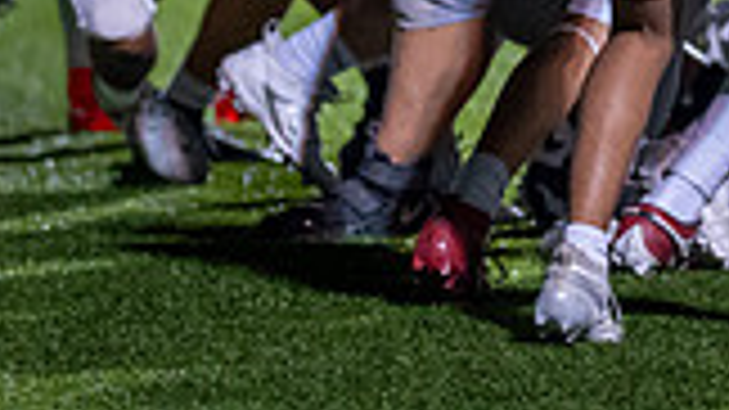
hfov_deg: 2.7
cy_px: -360
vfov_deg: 1.5
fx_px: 15575
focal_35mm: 806
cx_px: 856
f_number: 1.8
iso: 1600
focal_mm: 135
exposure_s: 1/1250
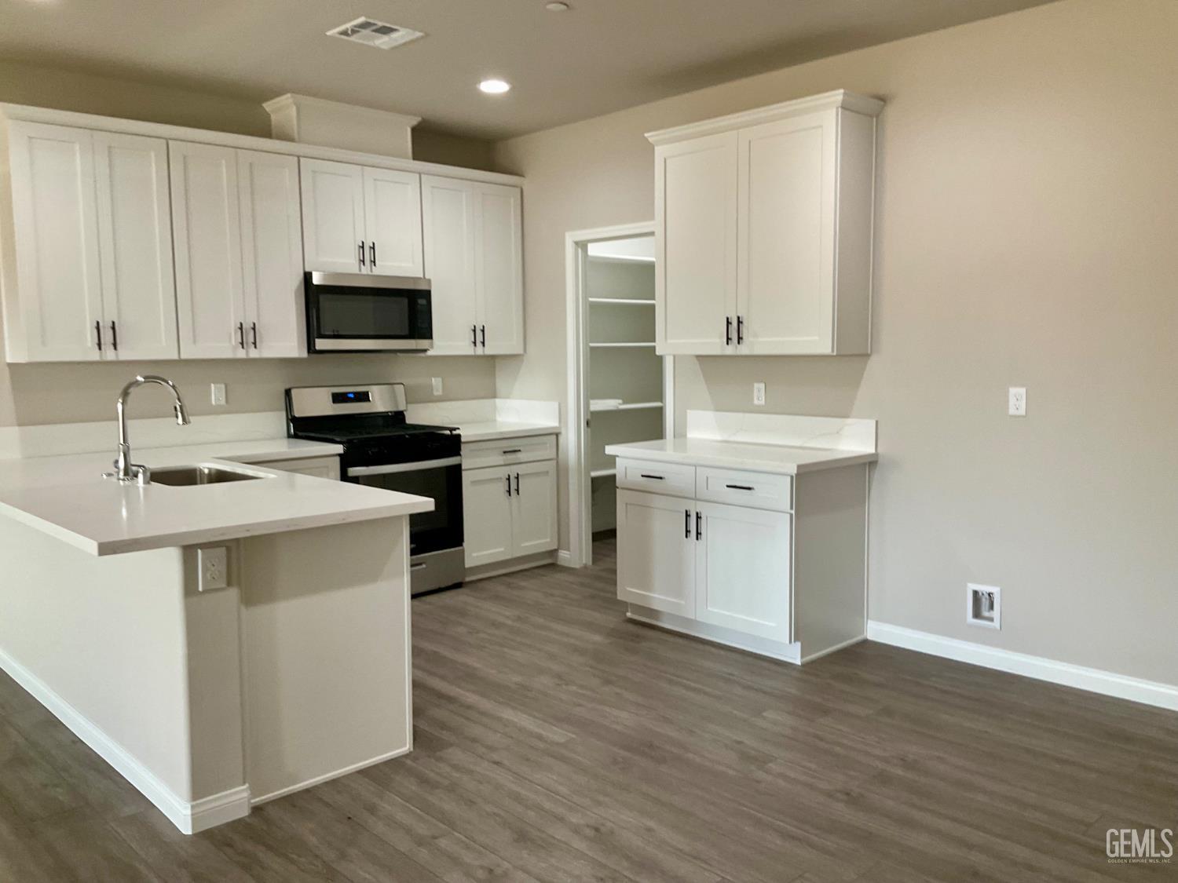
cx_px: 589
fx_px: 987
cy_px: 442
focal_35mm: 29
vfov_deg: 48.2
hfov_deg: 61.7
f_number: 1.8
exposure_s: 1/60
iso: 64
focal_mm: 3
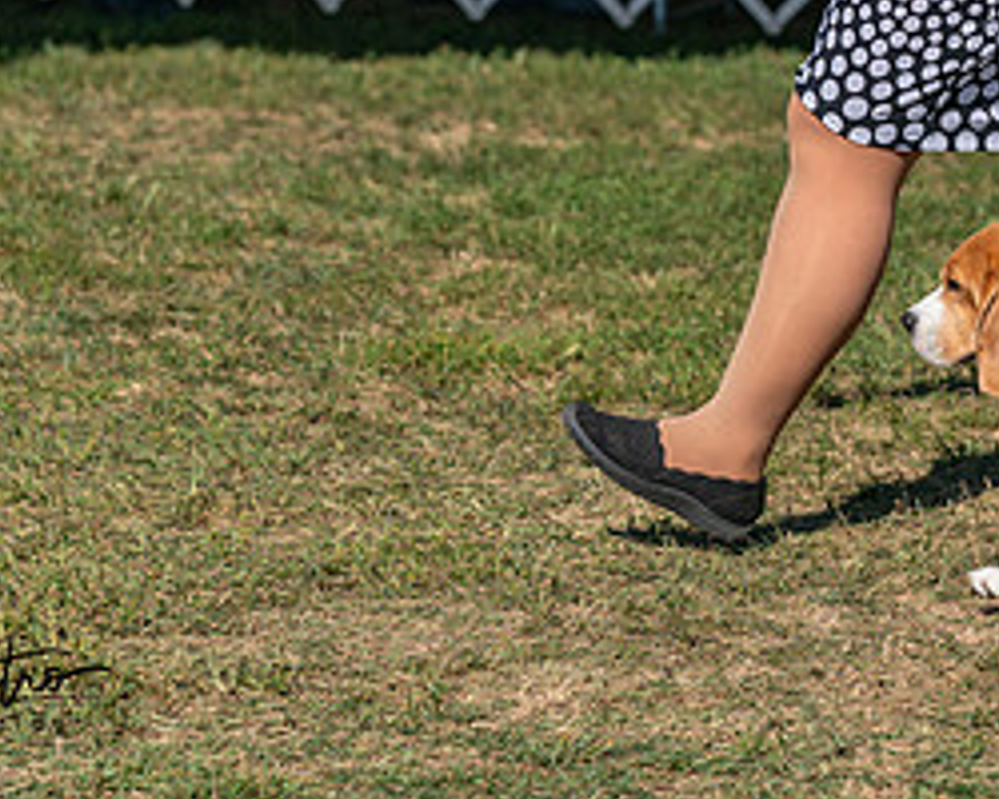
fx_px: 9373
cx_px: 837
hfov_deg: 6.1
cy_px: -72
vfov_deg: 4.9
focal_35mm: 317
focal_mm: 125
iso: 200
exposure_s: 1/2000
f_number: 4.5
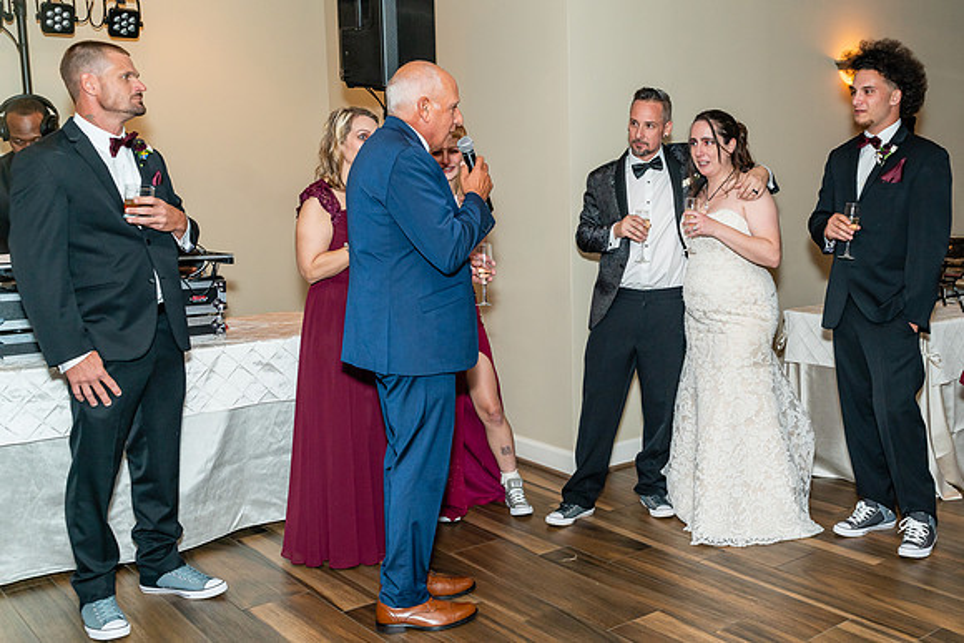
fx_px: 1014
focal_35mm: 38
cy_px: 322
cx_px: 652
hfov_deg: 49.9
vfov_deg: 35.2
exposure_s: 1/80
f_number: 4.5
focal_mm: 28
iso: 800
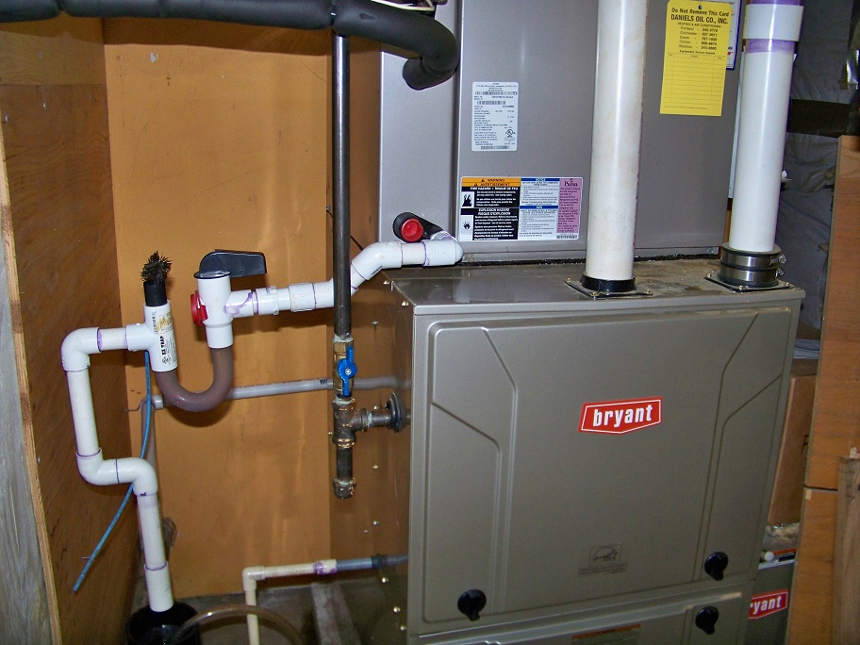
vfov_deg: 42.9
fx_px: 820
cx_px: 430
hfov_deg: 55.4
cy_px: 322
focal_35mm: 33
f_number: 2.8
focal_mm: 5.85
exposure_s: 1/30
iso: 200
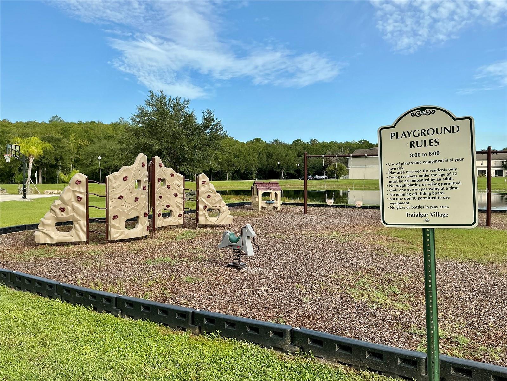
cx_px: 254
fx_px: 410
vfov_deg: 49.7
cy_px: 190
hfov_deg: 63.4
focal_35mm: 28
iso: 25
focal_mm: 3
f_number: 1.8
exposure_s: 1/1221
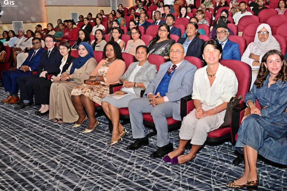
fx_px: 263
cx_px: 147
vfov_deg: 40.0
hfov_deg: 57.2
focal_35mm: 33
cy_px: 96
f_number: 5.6
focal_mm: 32
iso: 2000
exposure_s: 1/200
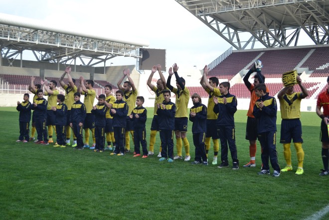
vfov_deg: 28.1
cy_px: 110
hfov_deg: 41.1
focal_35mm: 48
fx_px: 439
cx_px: 164
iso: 400
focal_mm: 32
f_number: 4.8
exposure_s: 1/800
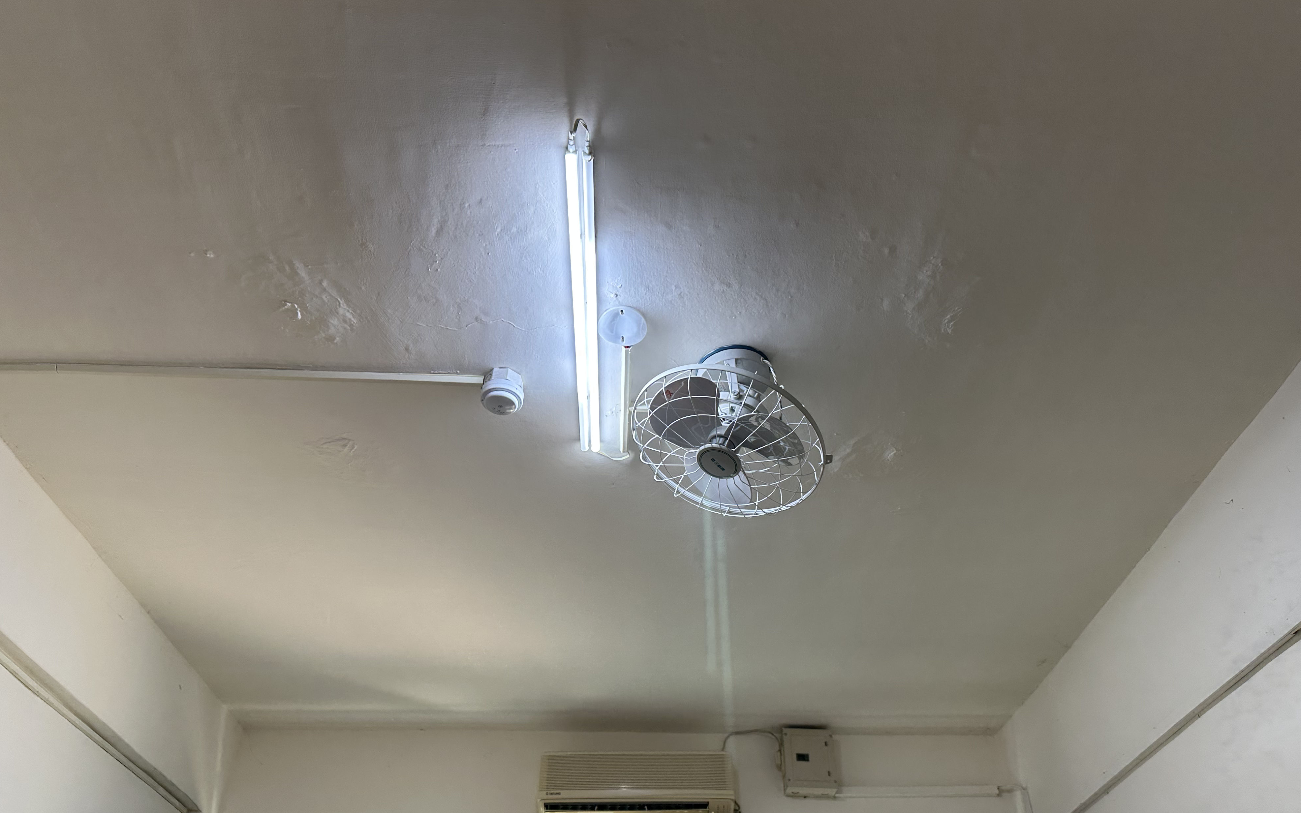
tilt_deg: +37.1
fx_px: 922
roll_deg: +2.3
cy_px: 448
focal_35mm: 26
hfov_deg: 70.4
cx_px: 651
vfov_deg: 47.5
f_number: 1.78
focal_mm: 6.86
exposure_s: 1/60
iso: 125
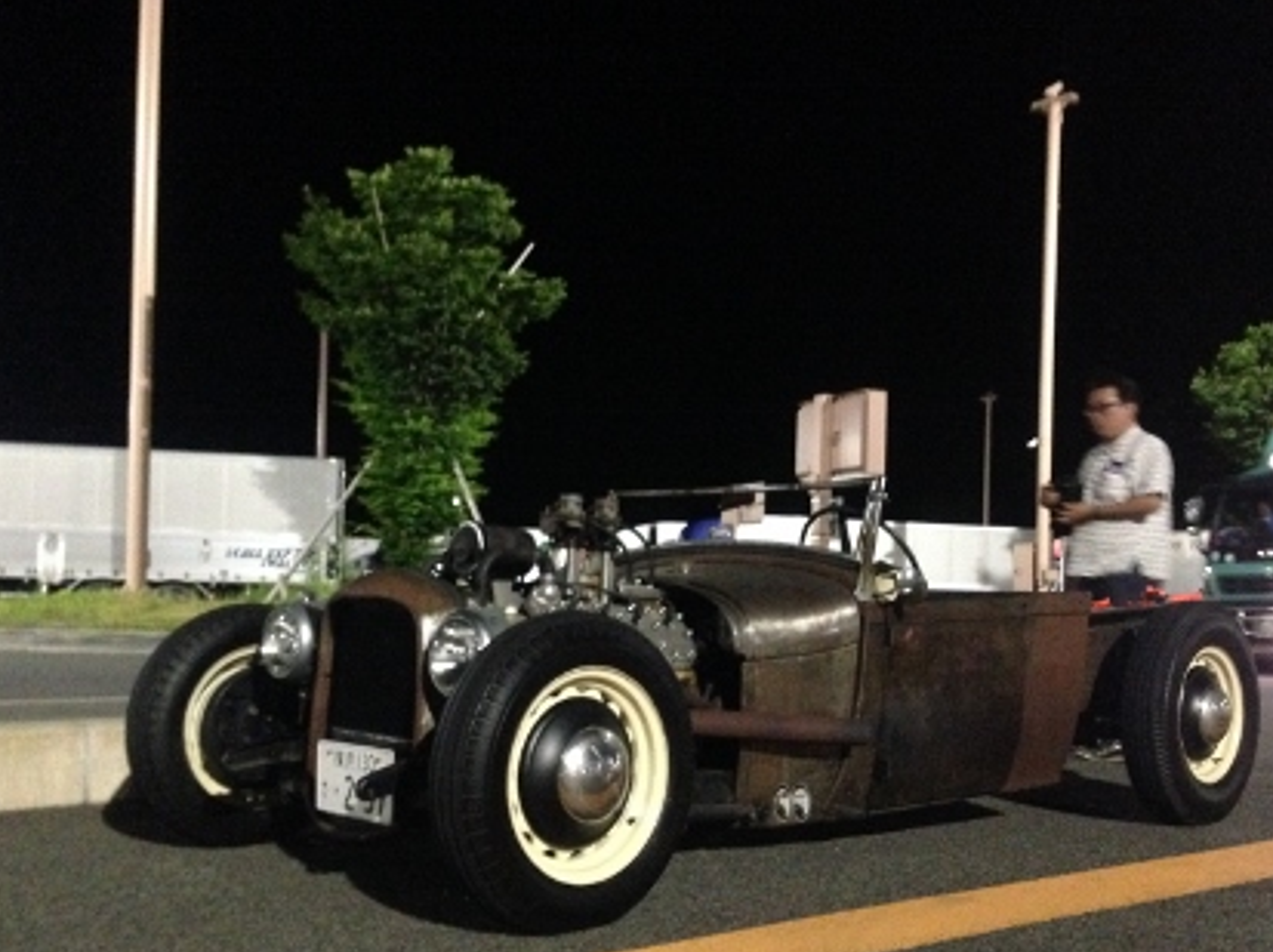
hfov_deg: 46.8
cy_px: 575
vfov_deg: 35.8
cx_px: 684
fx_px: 1470
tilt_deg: +2.1
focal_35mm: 40
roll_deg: -2.6
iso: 800
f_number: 2.4
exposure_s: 1/15
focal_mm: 4.12
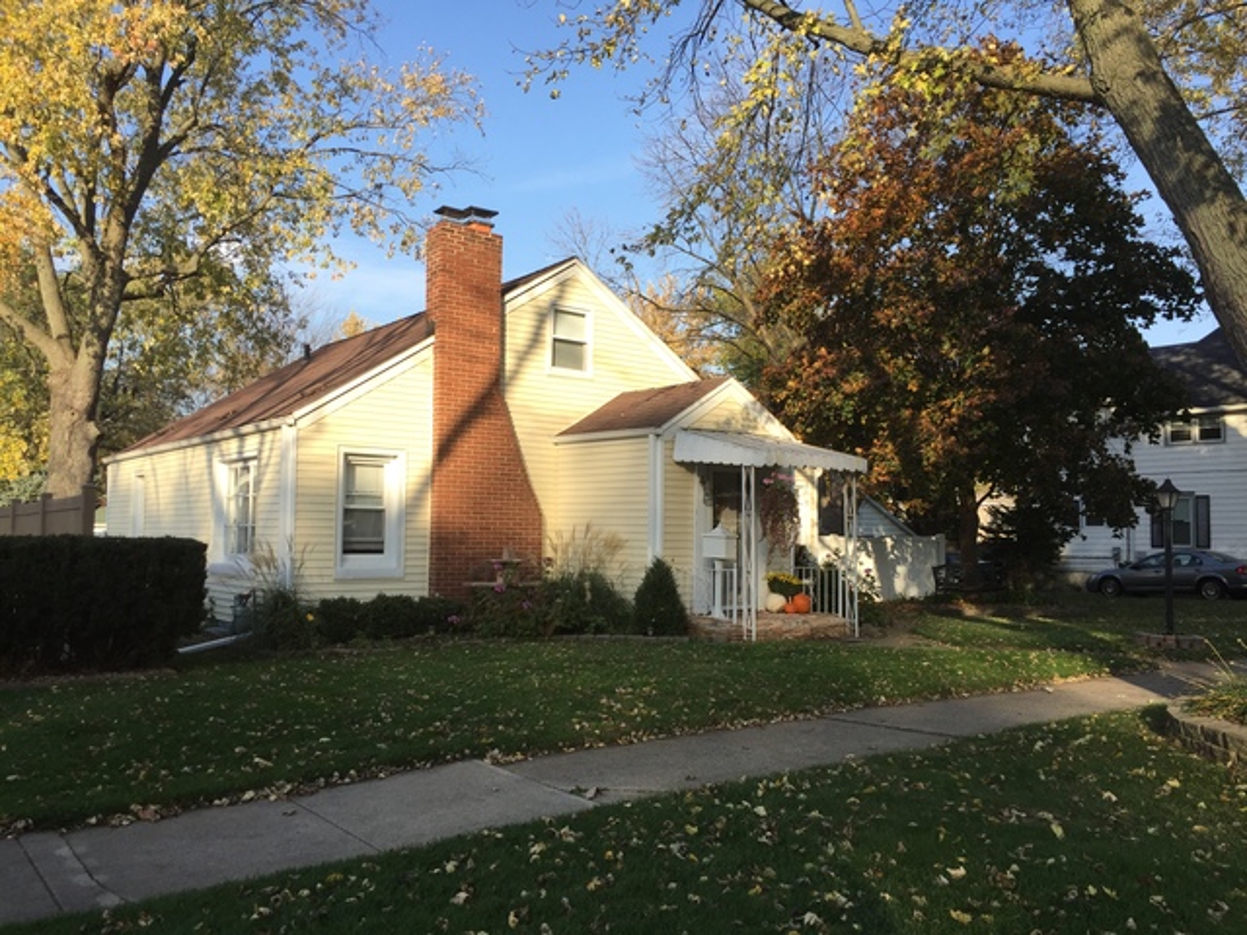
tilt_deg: +4.2
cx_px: 624
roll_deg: -2.4
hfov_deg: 61.7
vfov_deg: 48.2
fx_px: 1045
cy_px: 468
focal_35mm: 29
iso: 32
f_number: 2.2
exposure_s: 1/746
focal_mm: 4.15
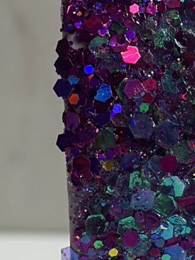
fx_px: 1956
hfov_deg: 5.7
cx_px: 140
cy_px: 102
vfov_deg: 7.6
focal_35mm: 260
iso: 80
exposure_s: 1/286
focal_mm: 6.86
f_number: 1.78
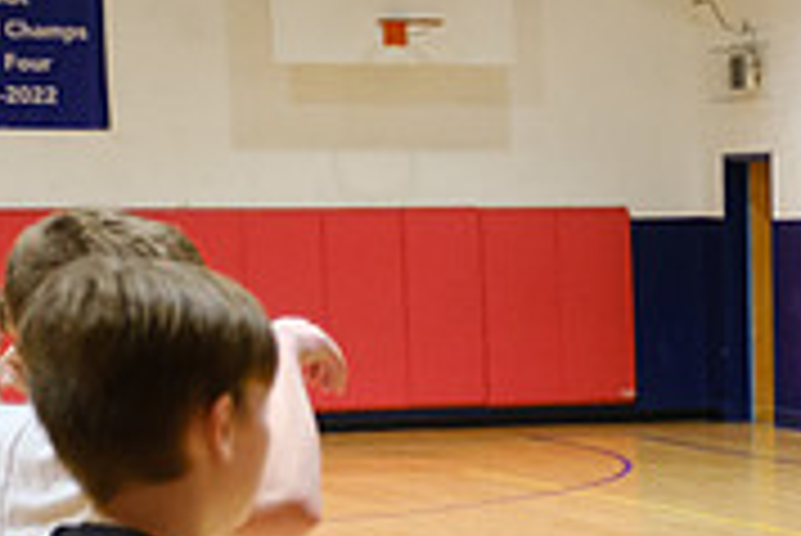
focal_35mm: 153
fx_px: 3407
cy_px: 818
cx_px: 1030
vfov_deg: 8.8
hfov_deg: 13.0
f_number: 2.8
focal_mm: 31.1
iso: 2000
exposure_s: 1/400
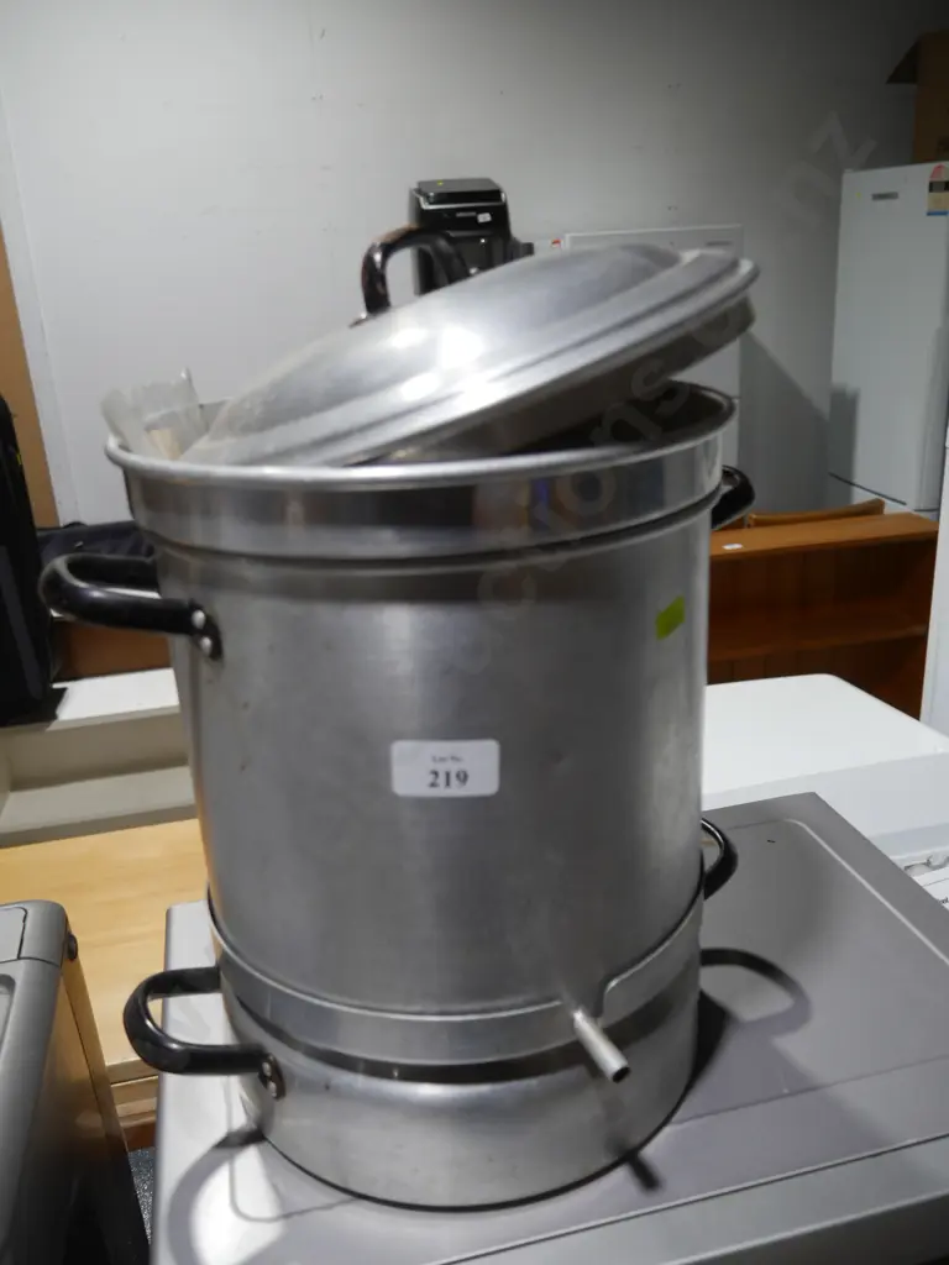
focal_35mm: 28
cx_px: 474
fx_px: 1023
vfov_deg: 63.4
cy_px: 632
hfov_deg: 49.7
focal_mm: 14
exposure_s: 1/125
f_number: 3.5
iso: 200
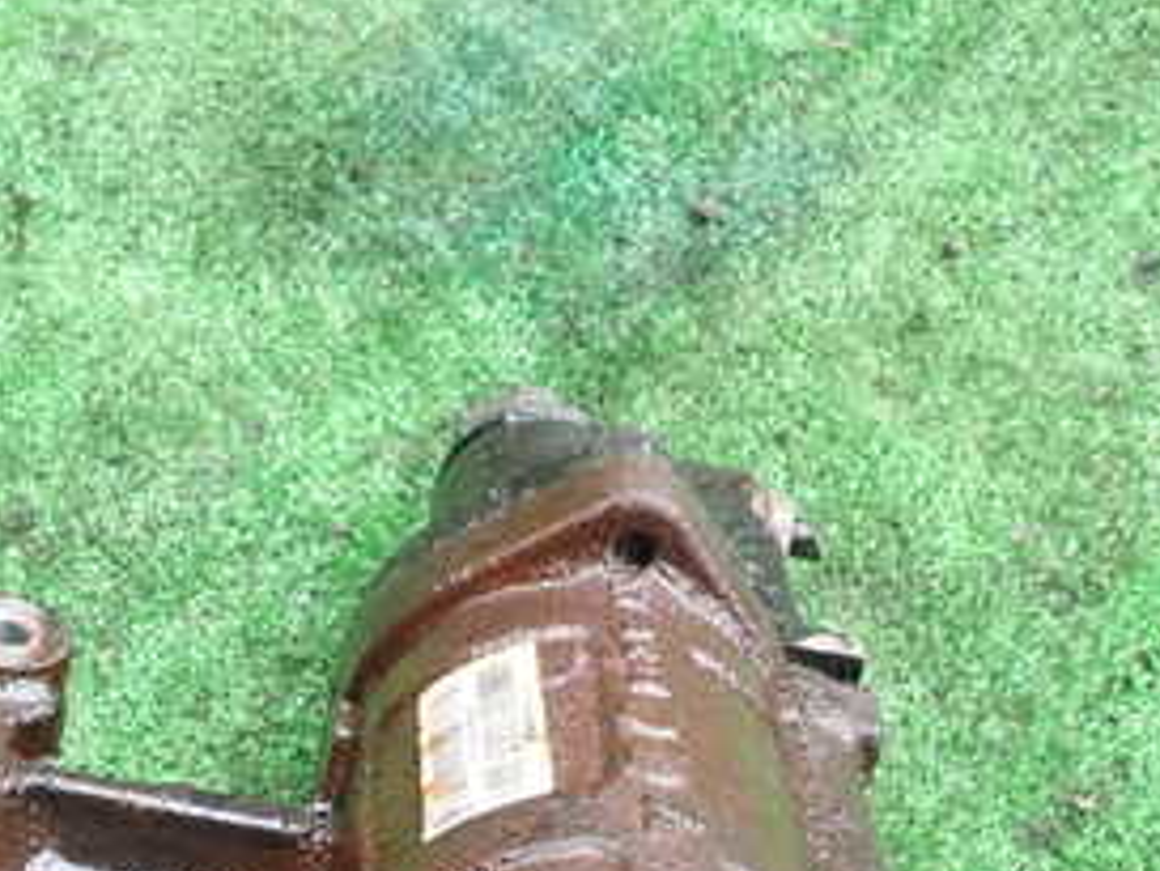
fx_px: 2213
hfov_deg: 27.5
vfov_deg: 21.4
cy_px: 901
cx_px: -25
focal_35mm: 66
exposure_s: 1/50
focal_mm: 5.4
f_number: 2.3
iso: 200
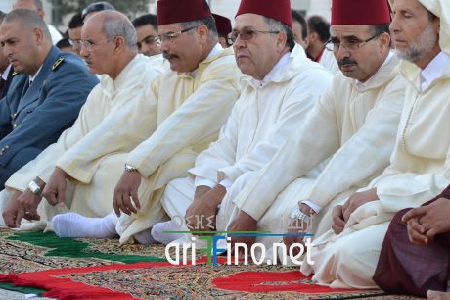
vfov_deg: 8.0
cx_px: 241
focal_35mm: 171
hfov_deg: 12.0
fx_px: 2136
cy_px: 103
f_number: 5.6
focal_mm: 82
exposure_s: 1/125
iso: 180
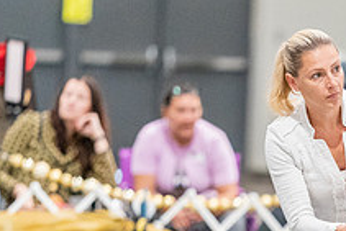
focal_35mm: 549
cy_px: 237
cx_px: 361
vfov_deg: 2.5
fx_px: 5280
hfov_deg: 3.7
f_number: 2.8
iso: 6400
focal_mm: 200
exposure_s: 1/250
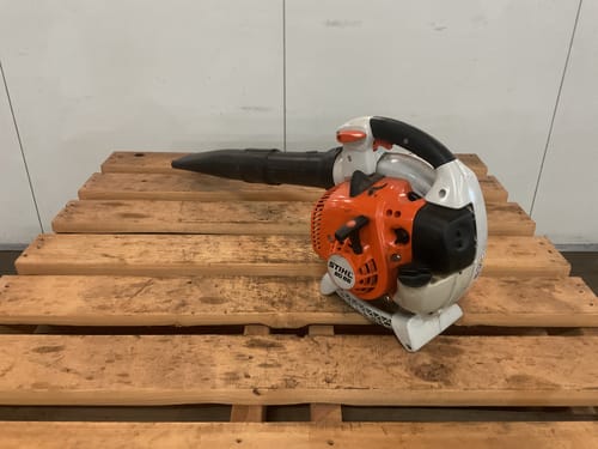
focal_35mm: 29
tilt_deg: -31.8
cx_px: 299
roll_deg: -1.3
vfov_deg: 48.2
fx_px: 501
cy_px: 224
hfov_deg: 61.7
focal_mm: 3
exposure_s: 1/25
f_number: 1.8
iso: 320
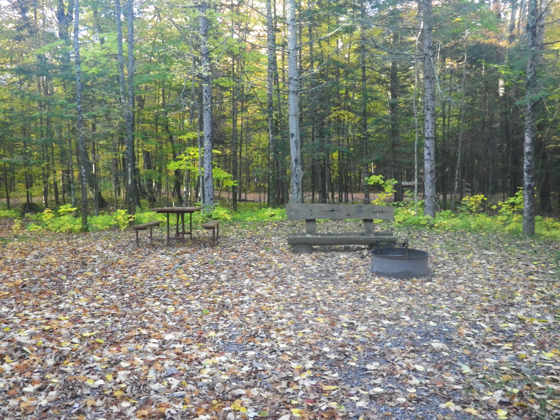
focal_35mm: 34
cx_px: 280
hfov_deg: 54.0
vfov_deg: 41.8
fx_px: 550
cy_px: 210
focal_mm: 6.1
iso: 320
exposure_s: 1/50
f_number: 3.8
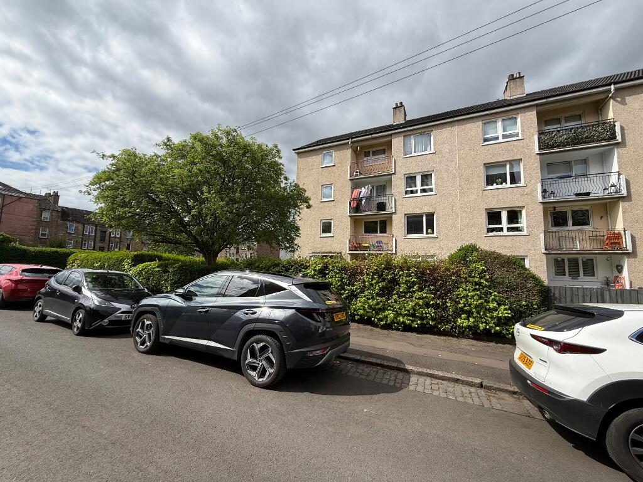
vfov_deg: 85.7
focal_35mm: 14
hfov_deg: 102.1
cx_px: 322
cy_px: 241
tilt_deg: +6.2
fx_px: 260
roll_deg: -1.1
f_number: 2.2
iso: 50
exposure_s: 1/1698
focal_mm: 2.22
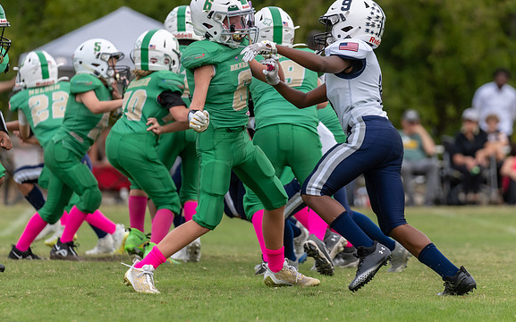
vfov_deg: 4.3
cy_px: 138
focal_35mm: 303
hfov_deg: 6.9
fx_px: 4259
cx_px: 250
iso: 200
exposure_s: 1/1250
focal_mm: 200
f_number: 3.5
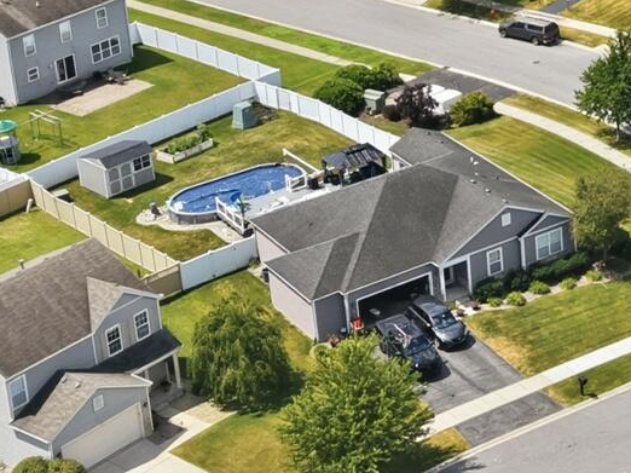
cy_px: -116
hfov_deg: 15.8
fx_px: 2095
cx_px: 928
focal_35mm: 115
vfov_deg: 12.5
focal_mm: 8.7
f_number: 1.8
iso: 230
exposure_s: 1/6000
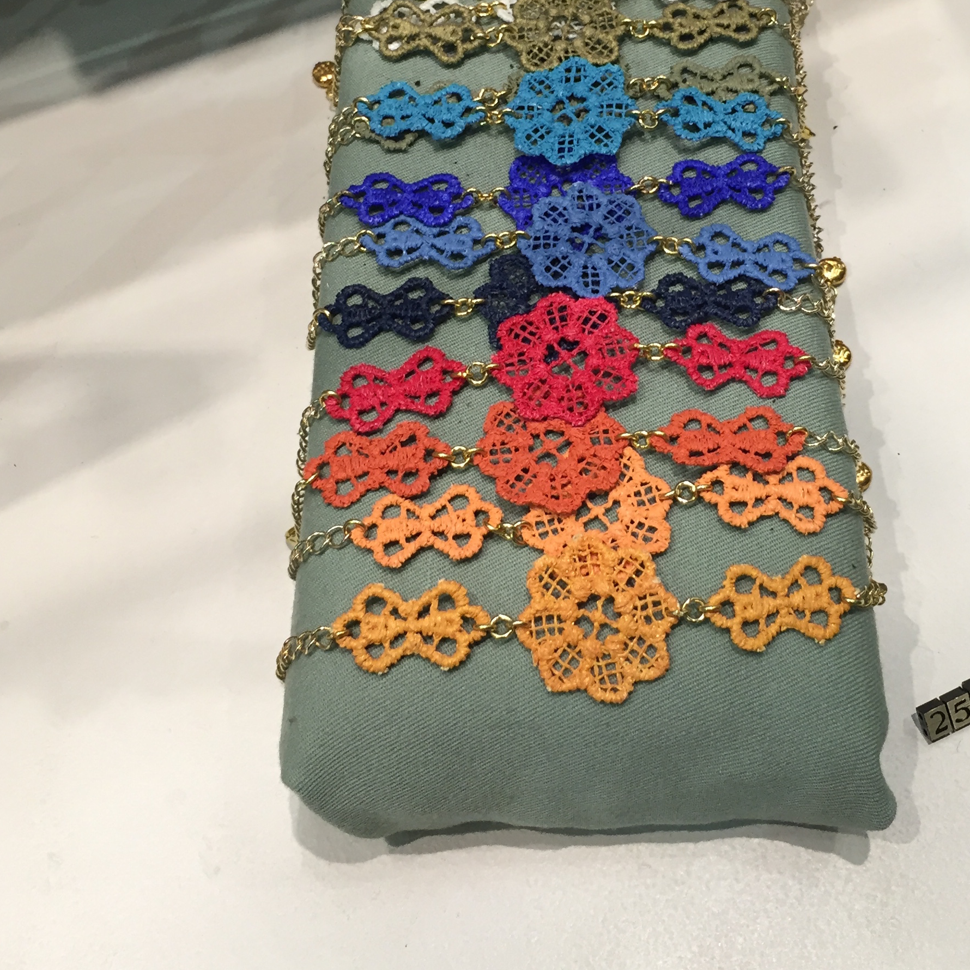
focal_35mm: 47
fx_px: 1490
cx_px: 600
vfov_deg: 35.6
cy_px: 309
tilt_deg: -57.9
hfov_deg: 35.9
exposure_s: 1/33
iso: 50
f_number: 2.2
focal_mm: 4.15
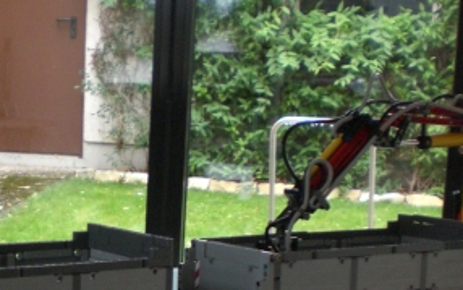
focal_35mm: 90
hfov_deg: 22.8
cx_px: 117
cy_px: 301
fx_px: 1136
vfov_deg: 14.3
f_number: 3.1
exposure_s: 1/80
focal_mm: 6.3
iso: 200
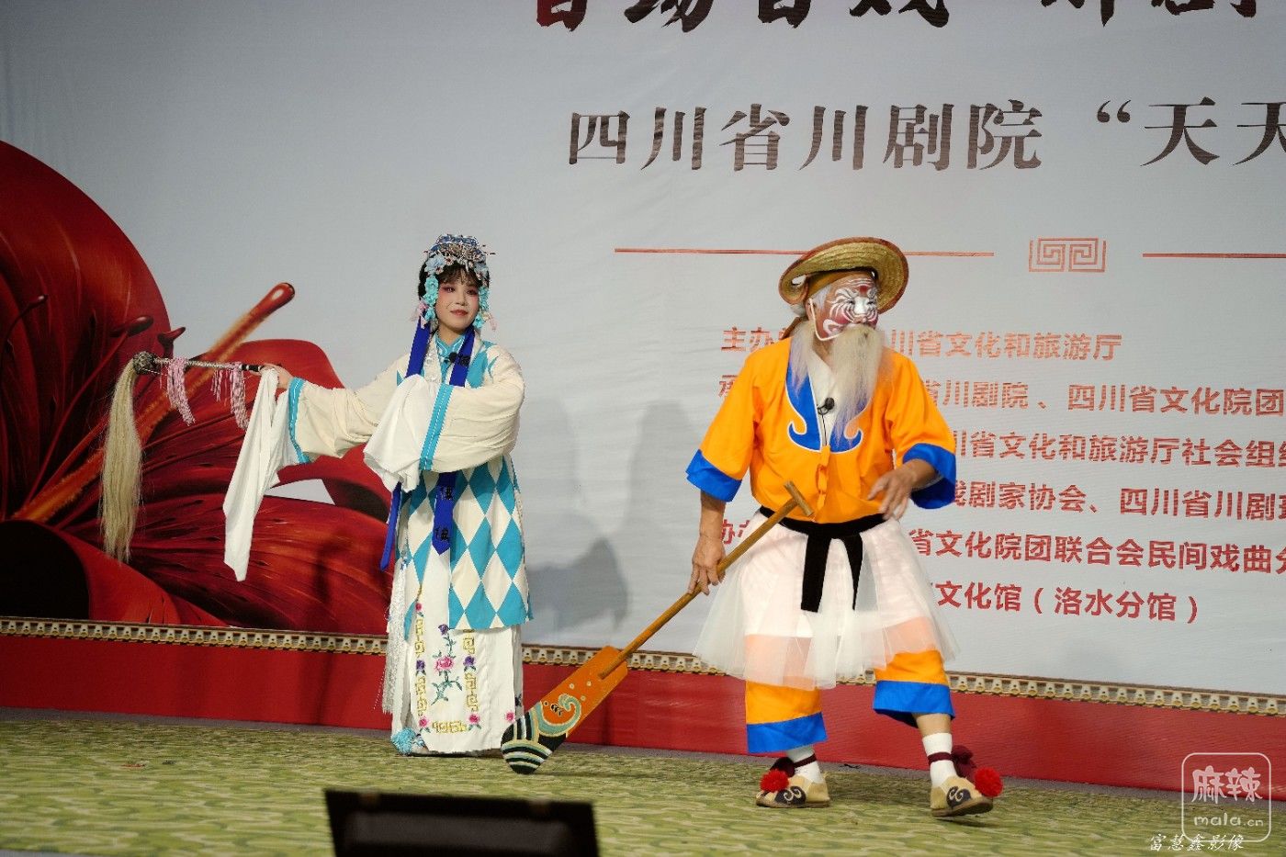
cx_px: 643
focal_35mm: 55
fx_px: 1964
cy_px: 428
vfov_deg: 24.6
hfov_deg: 36.3
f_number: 4.5
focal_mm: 55
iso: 320
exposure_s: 1/160
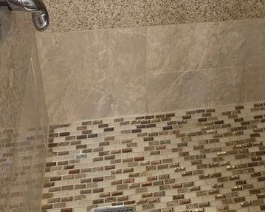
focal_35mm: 64
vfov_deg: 22.4
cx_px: 216
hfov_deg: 28.9
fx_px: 502
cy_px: -27
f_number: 1.4
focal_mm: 6.5
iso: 1600
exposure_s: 1/120
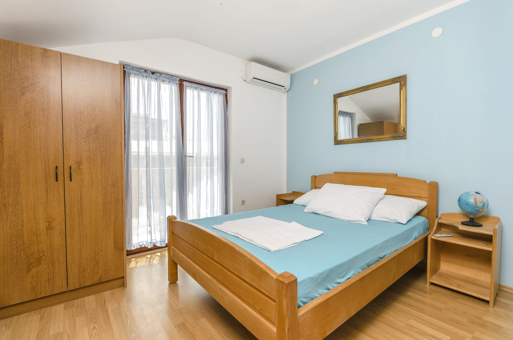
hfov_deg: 95.1
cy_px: 170
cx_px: 256
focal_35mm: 16
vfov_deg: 71.8
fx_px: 235
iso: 100
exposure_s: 1/100
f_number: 8
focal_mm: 11
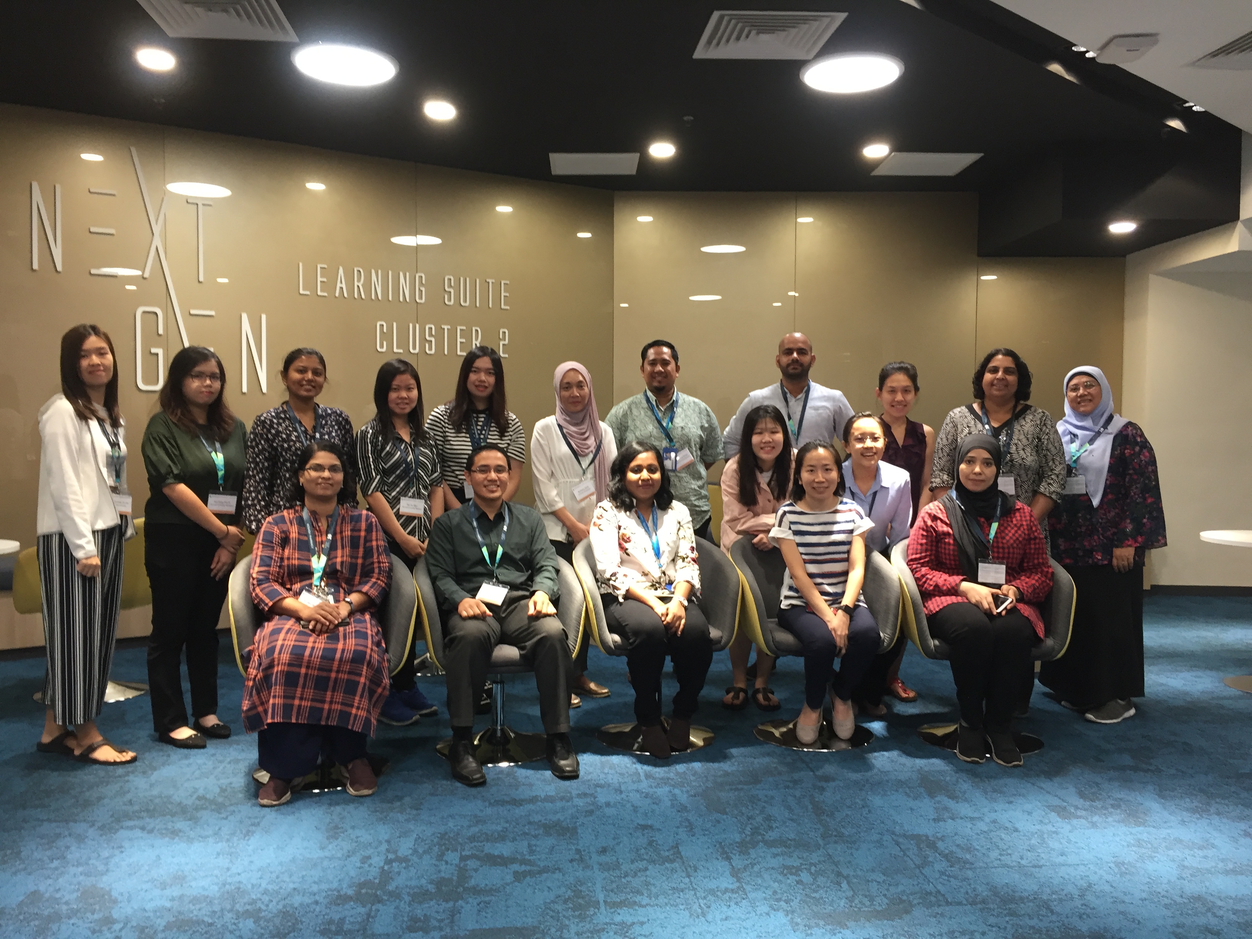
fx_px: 1049
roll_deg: -0.5
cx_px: 626
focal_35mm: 29
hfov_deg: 61.7
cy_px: 470
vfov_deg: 48.2
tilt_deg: -1.1
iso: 100
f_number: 2.2
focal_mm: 4.15
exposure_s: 1/33
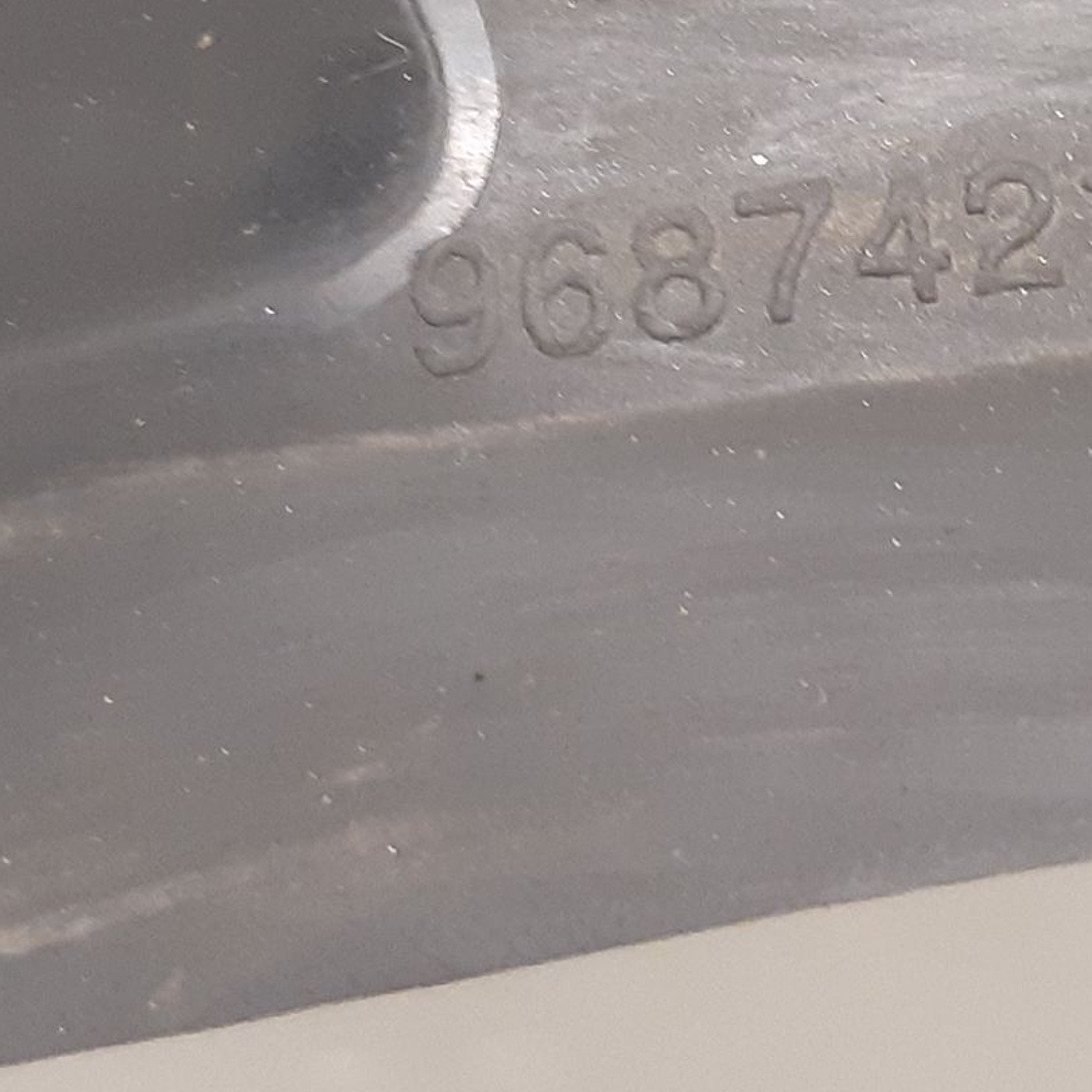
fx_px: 2070
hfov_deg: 29.2
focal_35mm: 58
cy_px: 141
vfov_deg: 28.6
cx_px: 796
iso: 250
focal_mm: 3.93
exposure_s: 1/33
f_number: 1.7
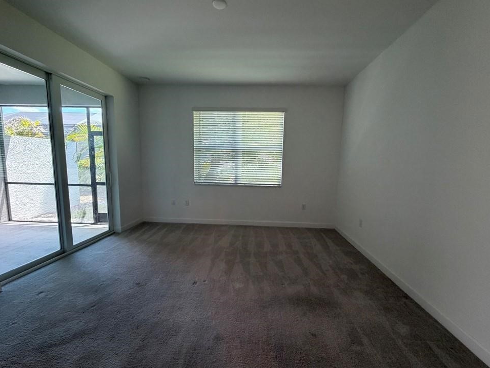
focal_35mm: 15
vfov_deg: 81.7
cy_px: 189
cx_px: 253
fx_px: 212
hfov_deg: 98.1
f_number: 2.2
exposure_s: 1/60
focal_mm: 2.22
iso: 250
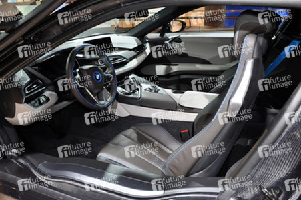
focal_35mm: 30
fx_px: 251
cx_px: 150
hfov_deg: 62.0
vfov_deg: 43.5
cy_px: 100
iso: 640
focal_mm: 20
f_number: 3.5
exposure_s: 1/125
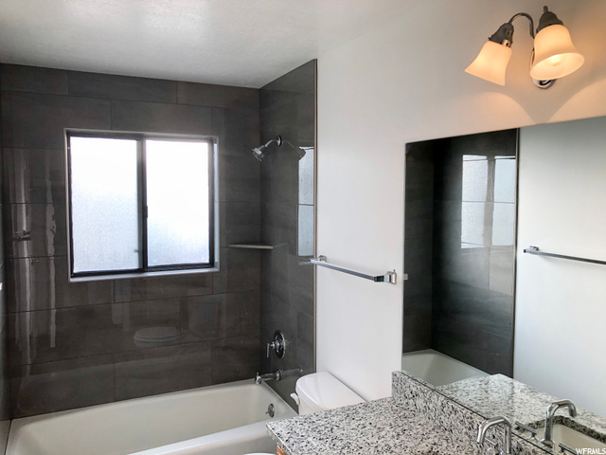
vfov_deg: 49.7
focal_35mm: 28
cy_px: 228
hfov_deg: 63.4
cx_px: 303
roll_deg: -0.5
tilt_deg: -3.0
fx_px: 490
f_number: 1.8
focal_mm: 4
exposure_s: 1/120
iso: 40
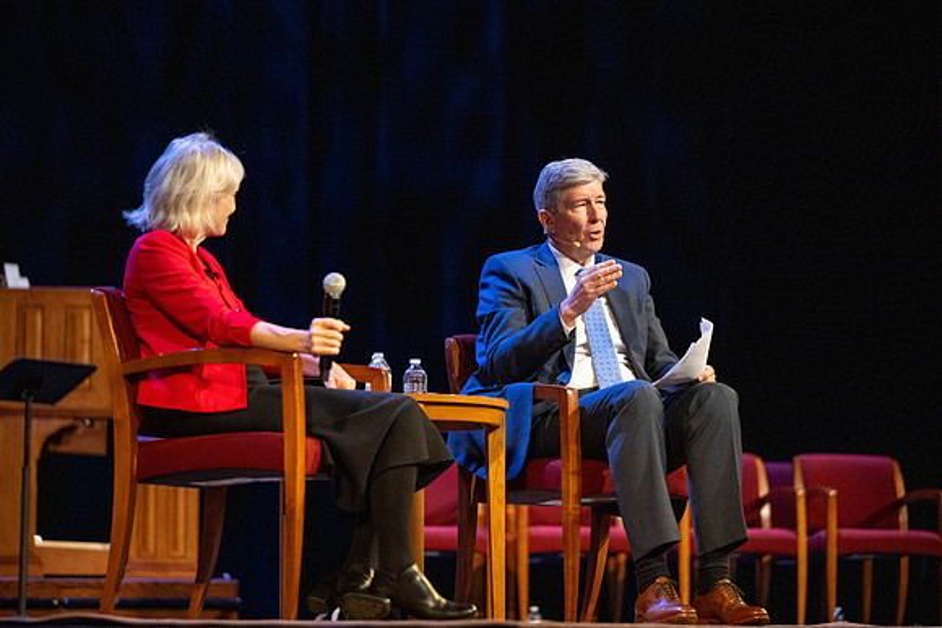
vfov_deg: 10.6
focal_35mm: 130
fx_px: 3402
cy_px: 314
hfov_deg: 15.8
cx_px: 471
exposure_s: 1/500
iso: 4000
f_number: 2.8
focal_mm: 130
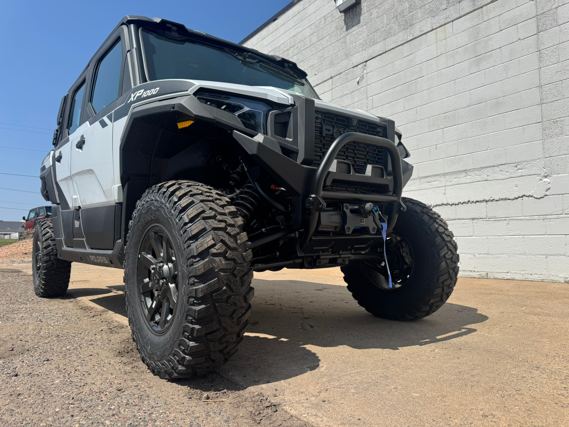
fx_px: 394
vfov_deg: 56.8
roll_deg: +0.5
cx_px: 284
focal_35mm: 24
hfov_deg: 71.6
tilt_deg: +4.2
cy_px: 214
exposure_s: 1/5814
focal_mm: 6.76
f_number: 1.78
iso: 80
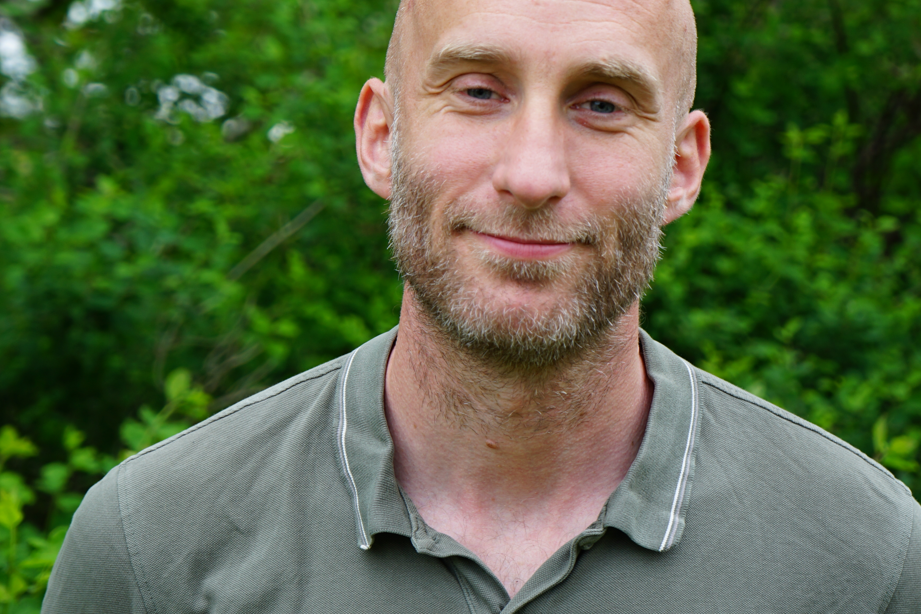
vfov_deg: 11.5
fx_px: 3044
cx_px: 459
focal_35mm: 119
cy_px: 232
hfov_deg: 17.2
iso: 100
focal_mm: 69
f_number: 5.6
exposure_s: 1/80
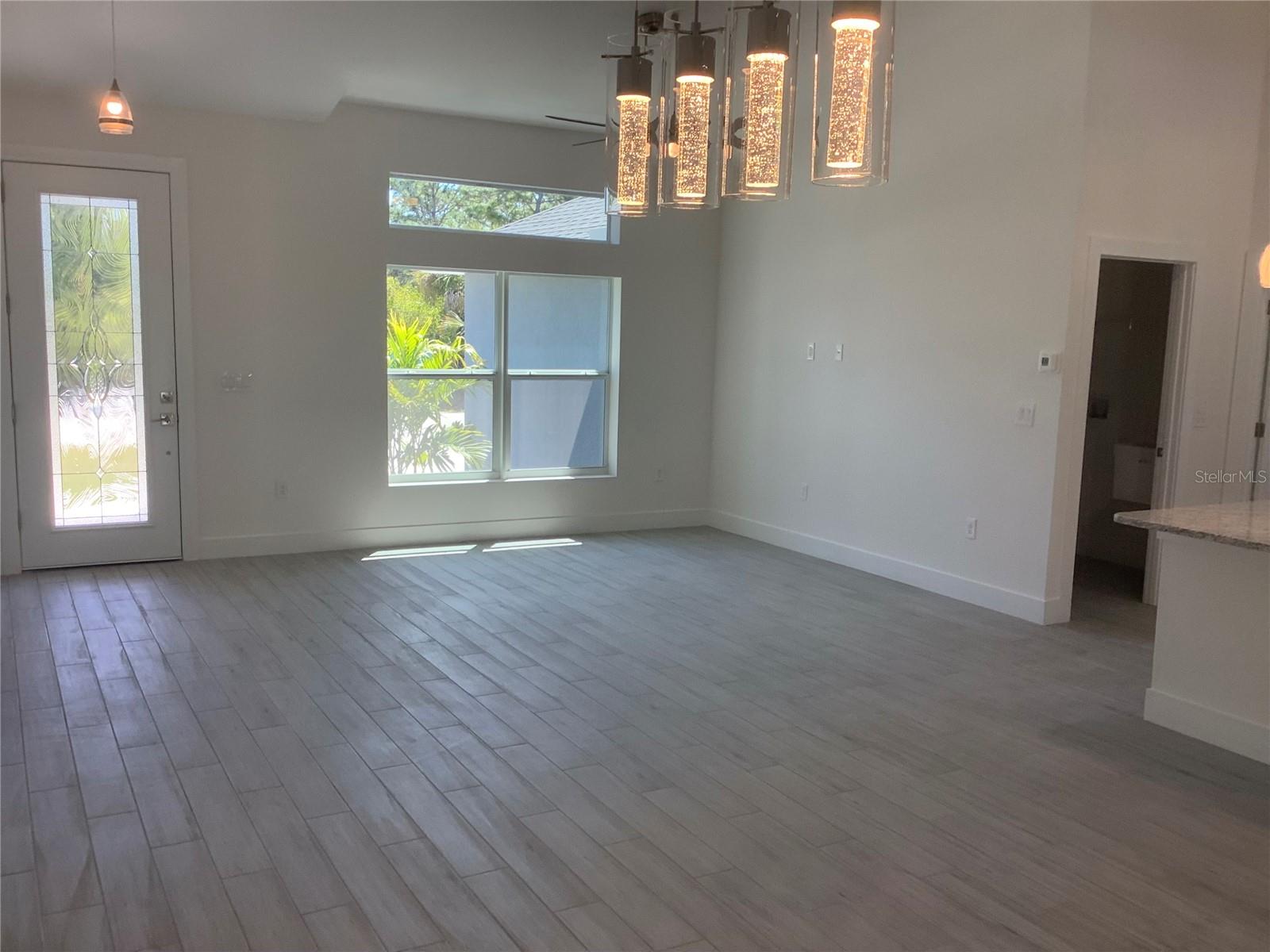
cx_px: 635
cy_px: 476
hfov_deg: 58.4
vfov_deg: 45.4
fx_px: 1137
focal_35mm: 31
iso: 50
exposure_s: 1/120
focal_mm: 3.3
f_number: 2.4
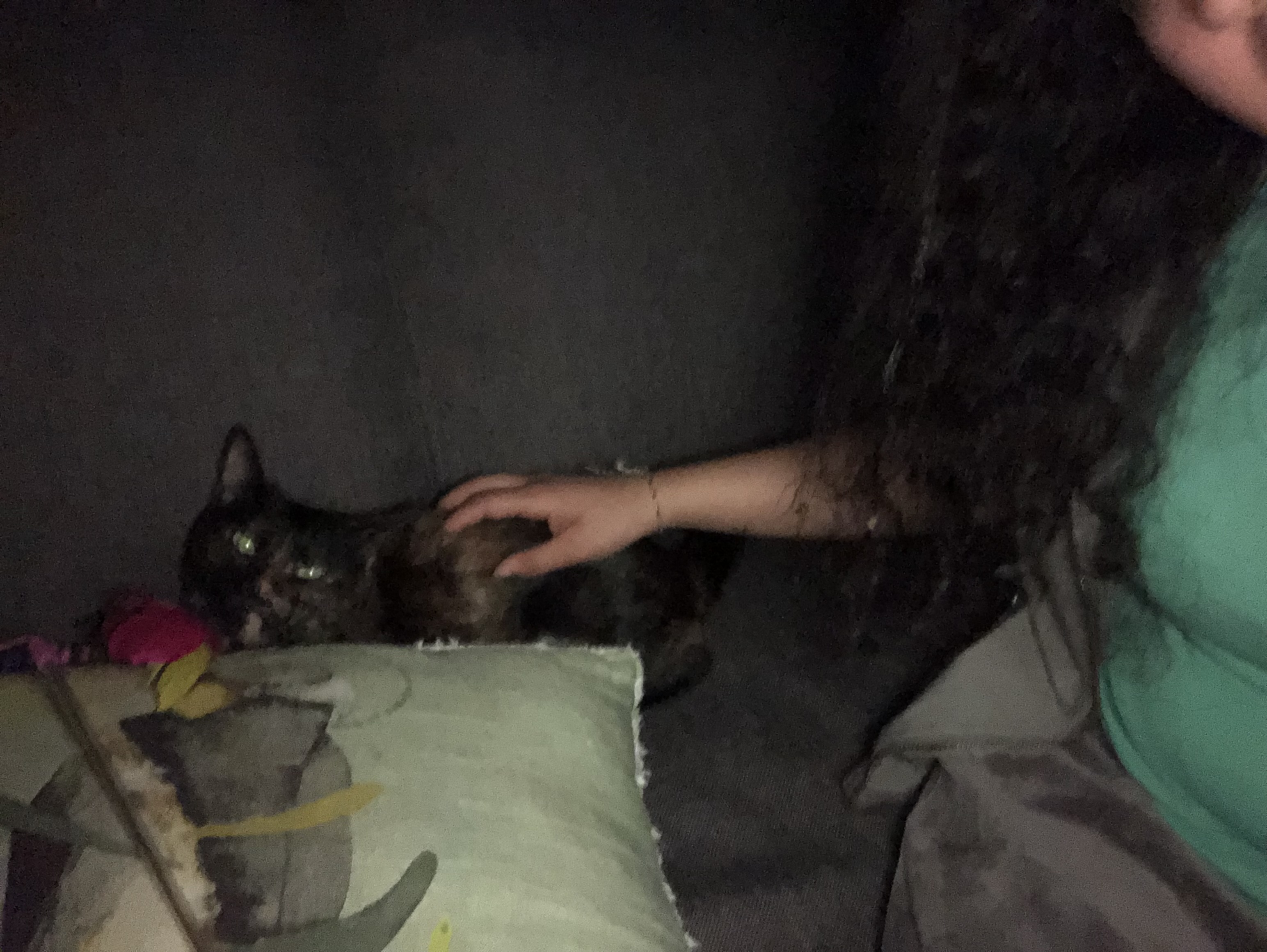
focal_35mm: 32
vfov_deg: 44.2
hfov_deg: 56.8
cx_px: 634
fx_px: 1172
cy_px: 476
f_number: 2.2
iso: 1250
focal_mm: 2.87
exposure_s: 1/16
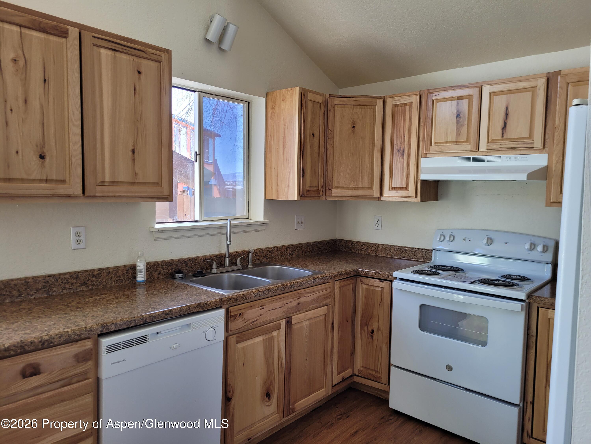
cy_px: 222
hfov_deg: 67.3
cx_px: 296
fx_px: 444
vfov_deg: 53.1
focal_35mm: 26
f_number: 1.8
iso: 80
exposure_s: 1/120
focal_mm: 5.4
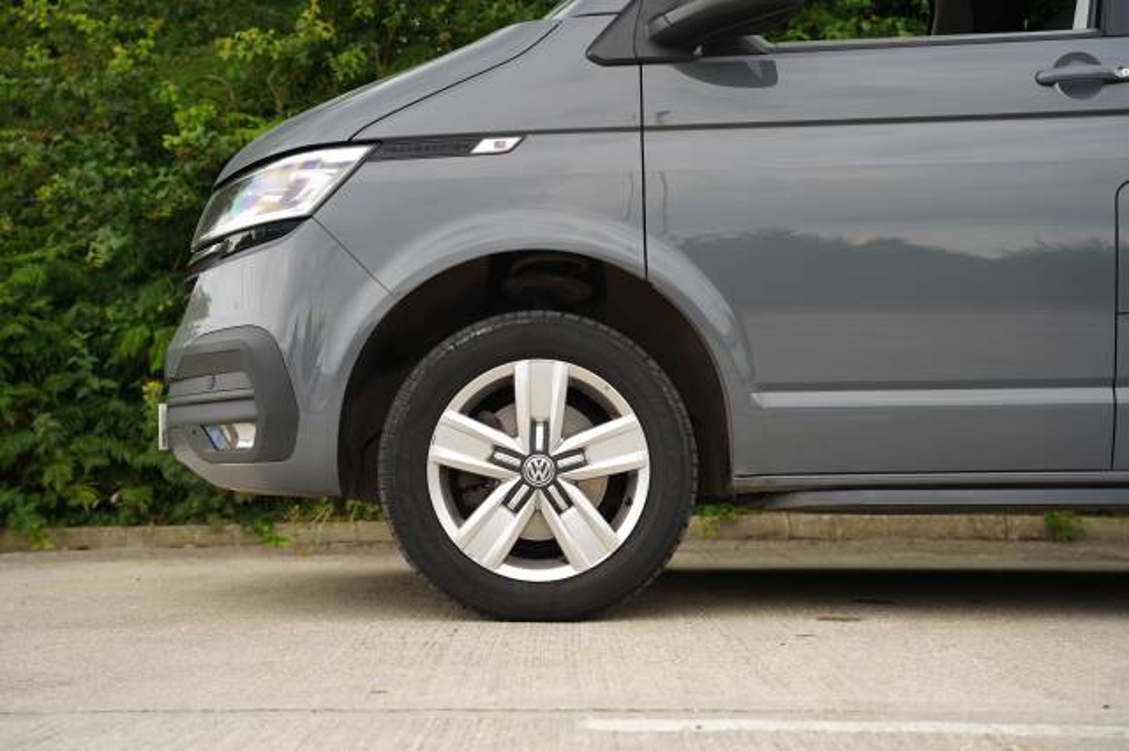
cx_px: 564
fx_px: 1714
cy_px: 376
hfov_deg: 36.4
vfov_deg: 24.7
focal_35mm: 55
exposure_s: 1/160
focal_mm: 54.7
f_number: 4
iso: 200
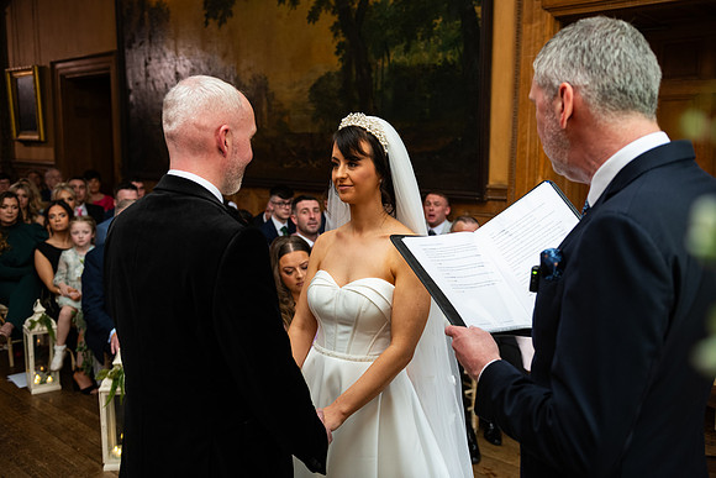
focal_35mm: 34
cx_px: 358
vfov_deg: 38.9
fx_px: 676
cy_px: 239
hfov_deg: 55.8
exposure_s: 1/160
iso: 800
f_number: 3.5
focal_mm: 34
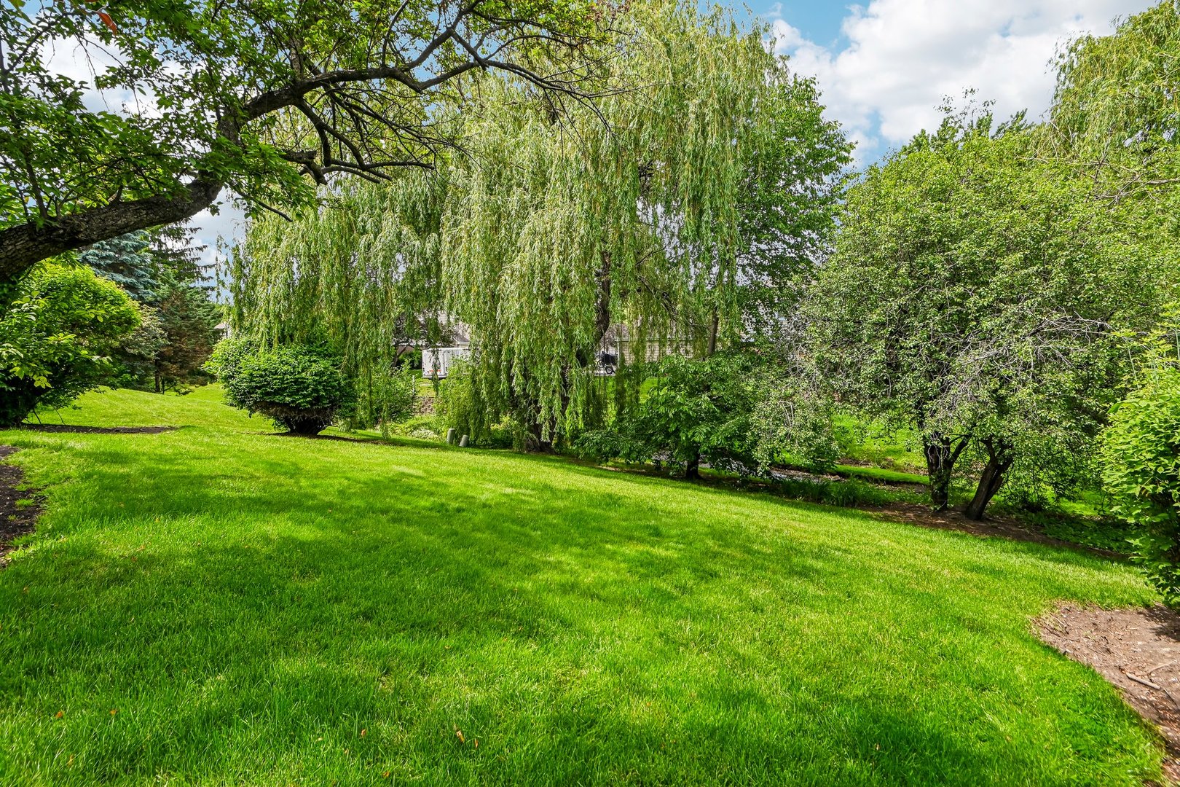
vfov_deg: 73.7
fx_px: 524
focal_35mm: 16
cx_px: 590
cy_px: 394
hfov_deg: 96.7
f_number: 13
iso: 400
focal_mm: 16
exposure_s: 1/200
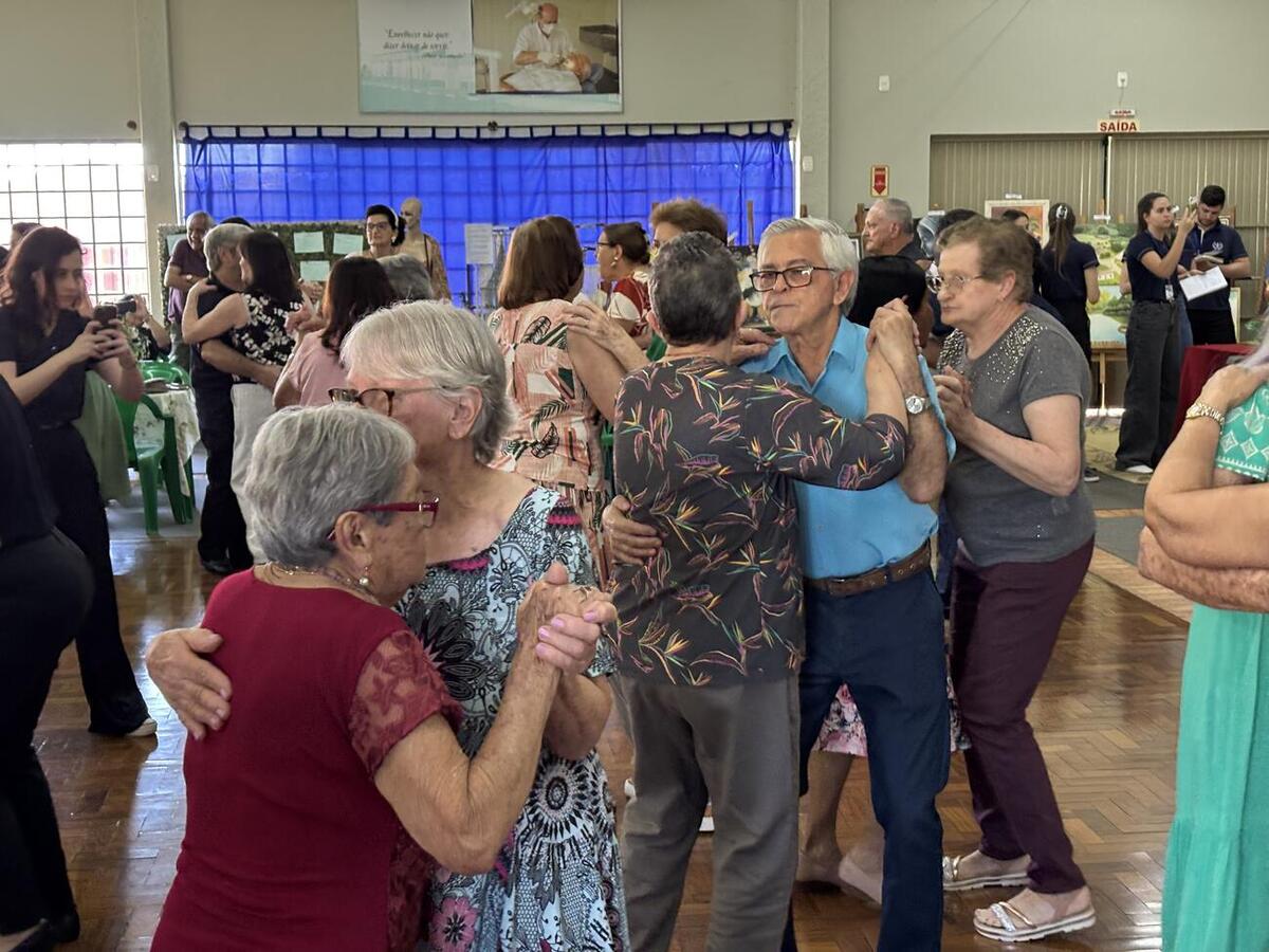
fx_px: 1906
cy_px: 476
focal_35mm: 52
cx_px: 634
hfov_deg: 36.8
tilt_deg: -7.7
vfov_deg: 28.0
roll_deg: +1.0
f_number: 1.6
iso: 200
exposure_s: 1/40
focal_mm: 5.96
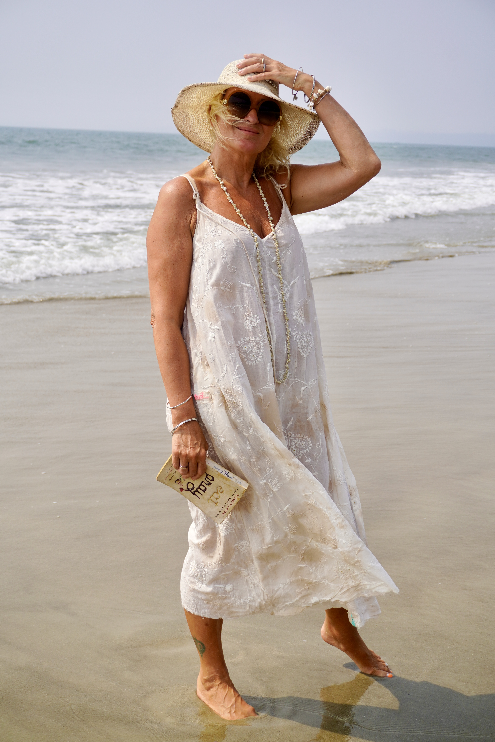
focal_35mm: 56
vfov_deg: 35.9
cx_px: 248
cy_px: 371
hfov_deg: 24.4
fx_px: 1145
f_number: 5.6
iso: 100
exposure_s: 1/800
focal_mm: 37
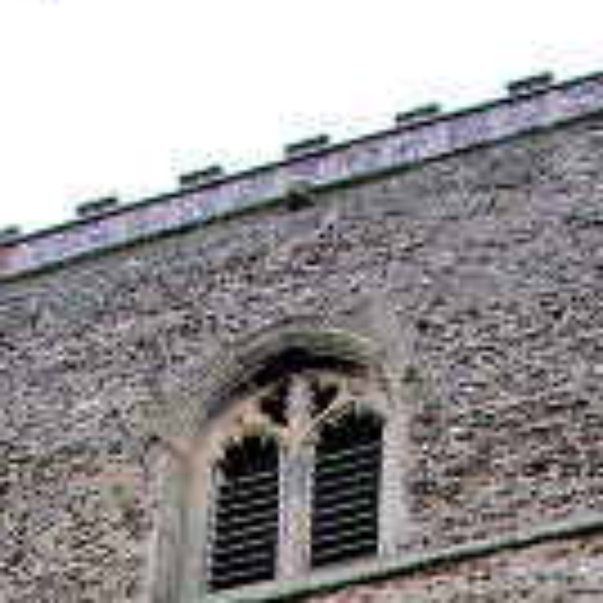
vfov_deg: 14.8
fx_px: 2089
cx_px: 263
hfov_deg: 16.4
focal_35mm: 106
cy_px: 1004
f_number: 3.2
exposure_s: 1/60.5
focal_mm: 8.9
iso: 50
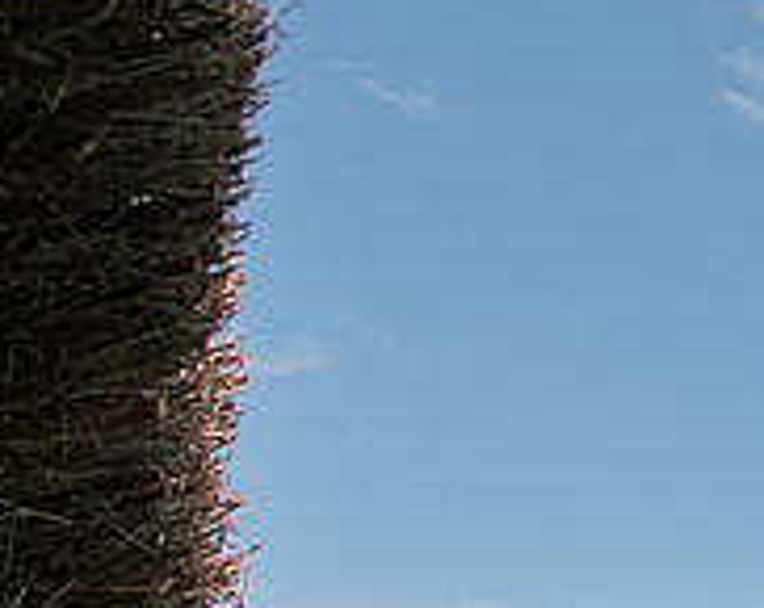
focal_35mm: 155
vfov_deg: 9.9
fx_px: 3499
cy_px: 402
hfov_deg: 10.2
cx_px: 2037
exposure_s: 1/1100
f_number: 8
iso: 800
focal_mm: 20
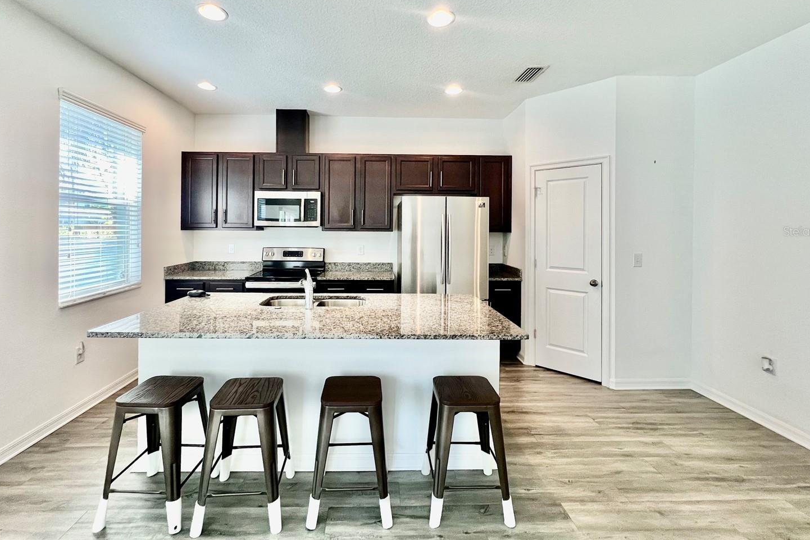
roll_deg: +0.3
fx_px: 337
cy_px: 231
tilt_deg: -1.0
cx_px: 387
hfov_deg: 100.3
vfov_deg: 76.9
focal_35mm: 15
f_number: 1.8
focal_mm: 1.57
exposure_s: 1/120
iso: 250
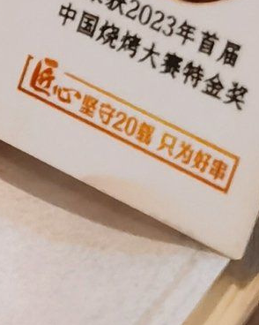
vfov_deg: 4.7
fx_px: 3961
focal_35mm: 413
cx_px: -640
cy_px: 198
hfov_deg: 3.6
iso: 125
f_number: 1.9
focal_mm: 6.71
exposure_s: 1/100
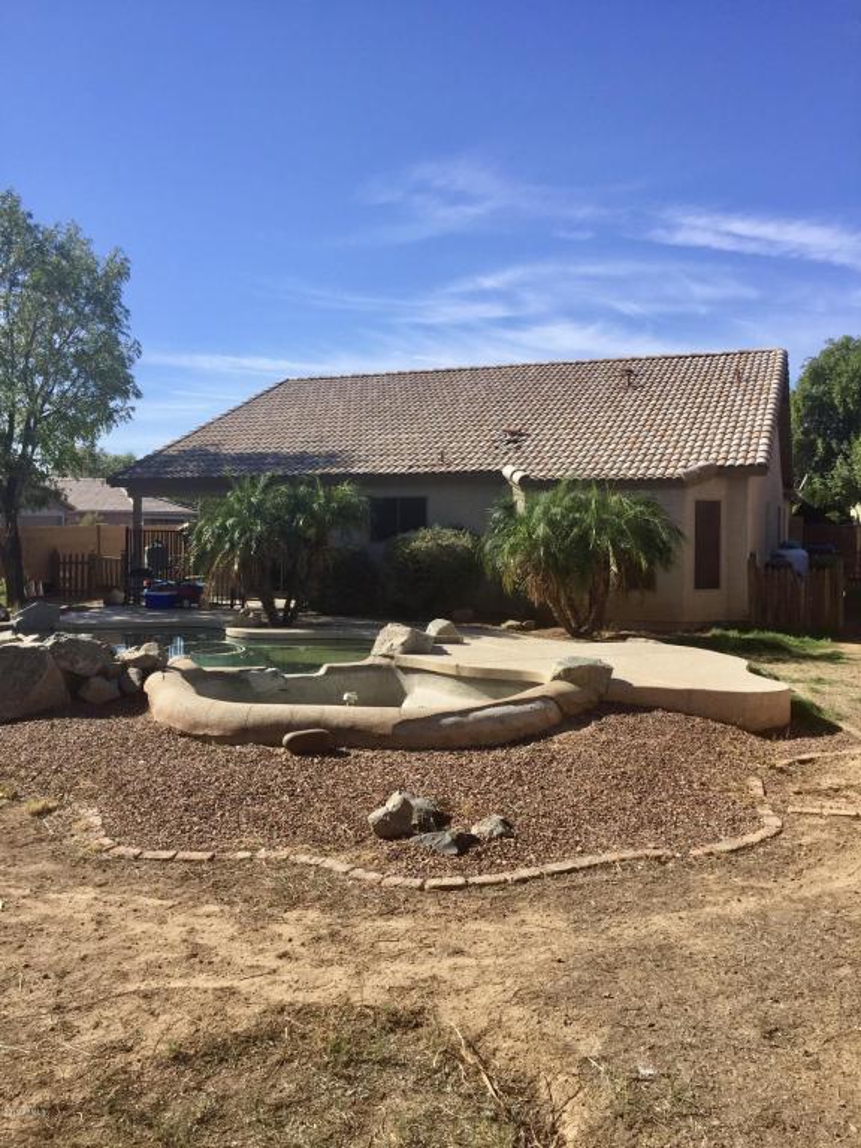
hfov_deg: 48.2
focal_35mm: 29
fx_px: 962
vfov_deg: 61.7
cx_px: 430
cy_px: 574
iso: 32
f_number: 2.2
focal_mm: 4.15
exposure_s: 1/1883
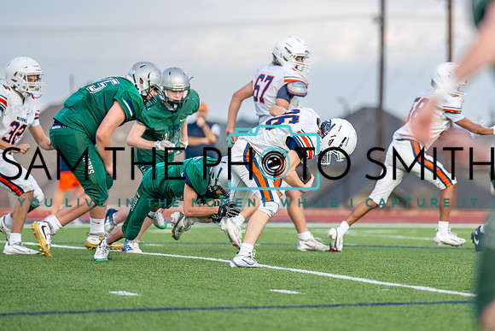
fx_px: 3784
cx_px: 338
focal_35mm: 275
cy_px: 131
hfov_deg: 7.5
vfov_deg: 5.0
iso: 500
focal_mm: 200
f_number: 2.8
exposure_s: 1/1600
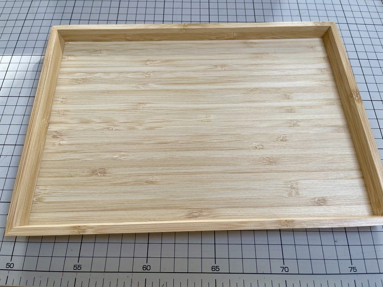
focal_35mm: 25
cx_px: 192
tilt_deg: -65.2
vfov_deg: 54.9
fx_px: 277
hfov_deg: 69.4
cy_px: 144
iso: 32
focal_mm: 5.1
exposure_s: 1/164
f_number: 1.6
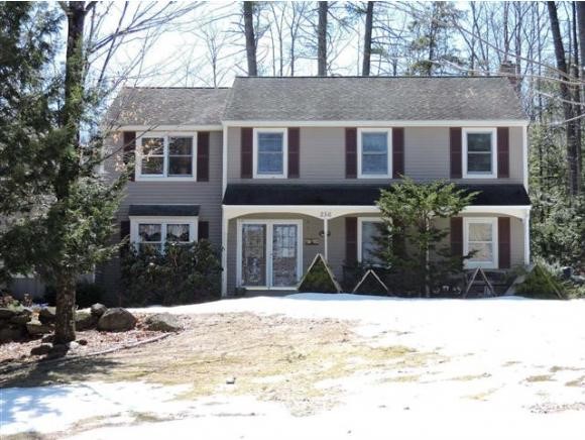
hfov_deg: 27.8
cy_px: 220
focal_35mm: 70
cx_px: 292
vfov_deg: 21.0
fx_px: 1184
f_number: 3.9
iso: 100
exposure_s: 1/320
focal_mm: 12.5
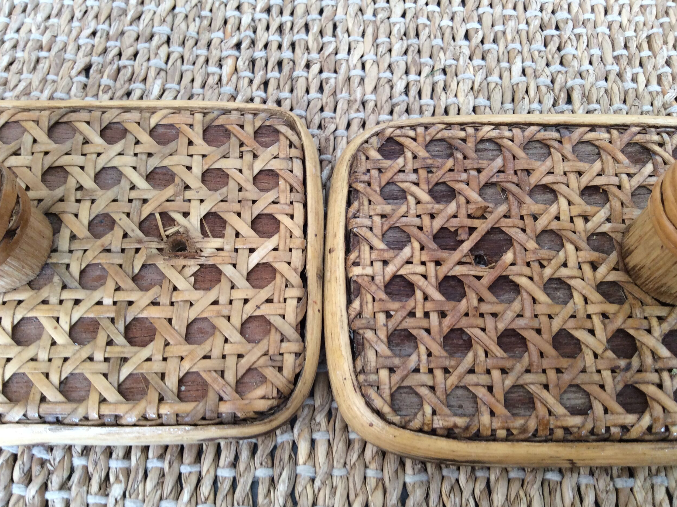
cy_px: 249
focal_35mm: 33
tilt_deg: -68.0
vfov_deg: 42.9
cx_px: 333
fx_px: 645
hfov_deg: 55.4
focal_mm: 3.3
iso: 50
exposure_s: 1/25
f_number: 2.4
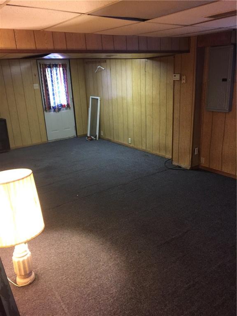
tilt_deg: -16.8
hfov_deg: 48.2
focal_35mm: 29
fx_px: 265
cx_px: 118
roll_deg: +1.7
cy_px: 158
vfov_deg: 61.7
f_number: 2.2
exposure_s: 1/4
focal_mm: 4.15
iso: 80
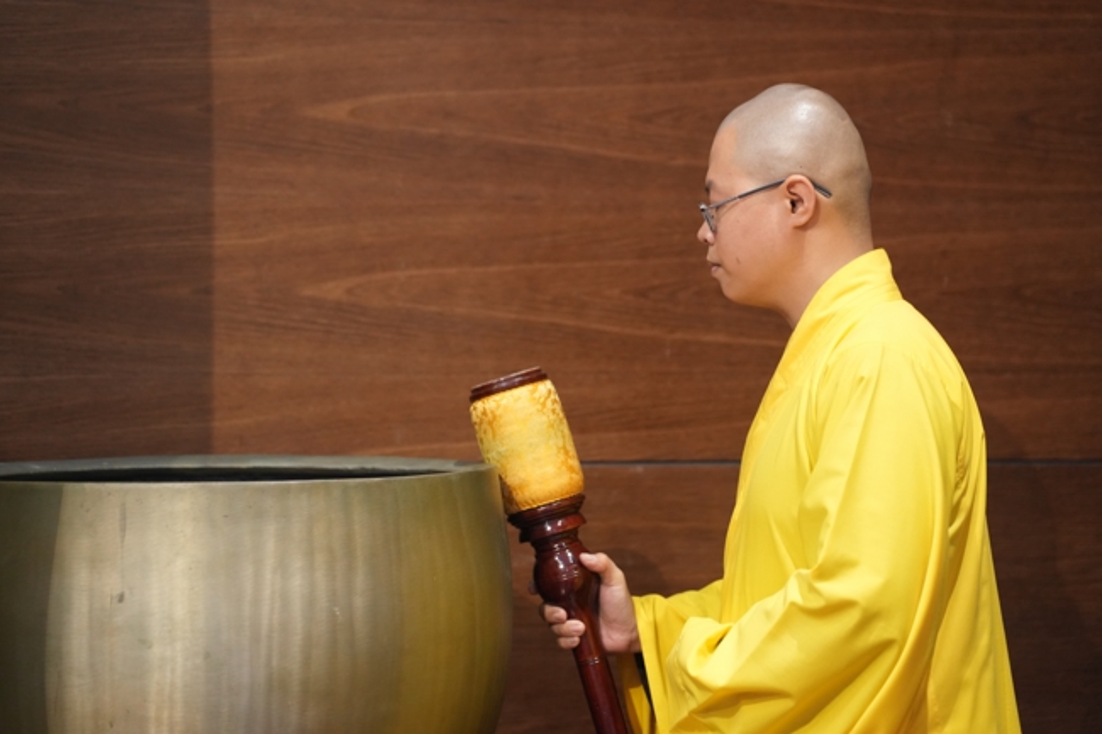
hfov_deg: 19.1
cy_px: 367
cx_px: 551
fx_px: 3274
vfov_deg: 12.8
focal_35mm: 107
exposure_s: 1/100
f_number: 2.8
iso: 3200
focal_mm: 107
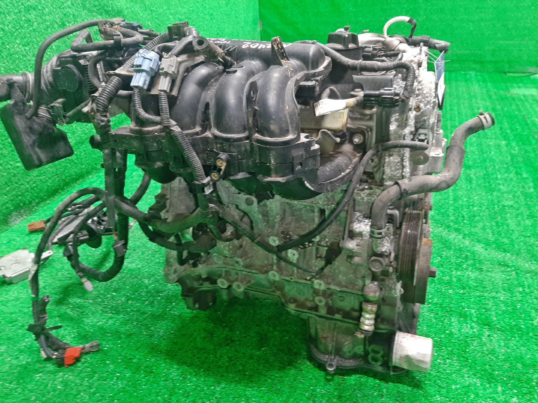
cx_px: 269
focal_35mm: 26
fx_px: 404
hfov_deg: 67.3
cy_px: 202
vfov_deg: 53.1
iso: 212
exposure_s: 1/33
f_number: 1.7
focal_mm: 3.93
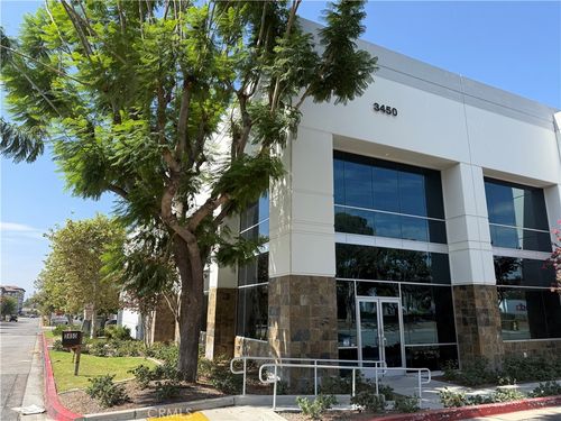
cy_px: 210
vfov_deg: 56.8
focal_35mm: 24
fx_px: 389
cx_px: 280
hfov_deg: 71.6
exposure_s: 1/2445
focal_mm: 6.76
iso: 100
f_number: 1.78
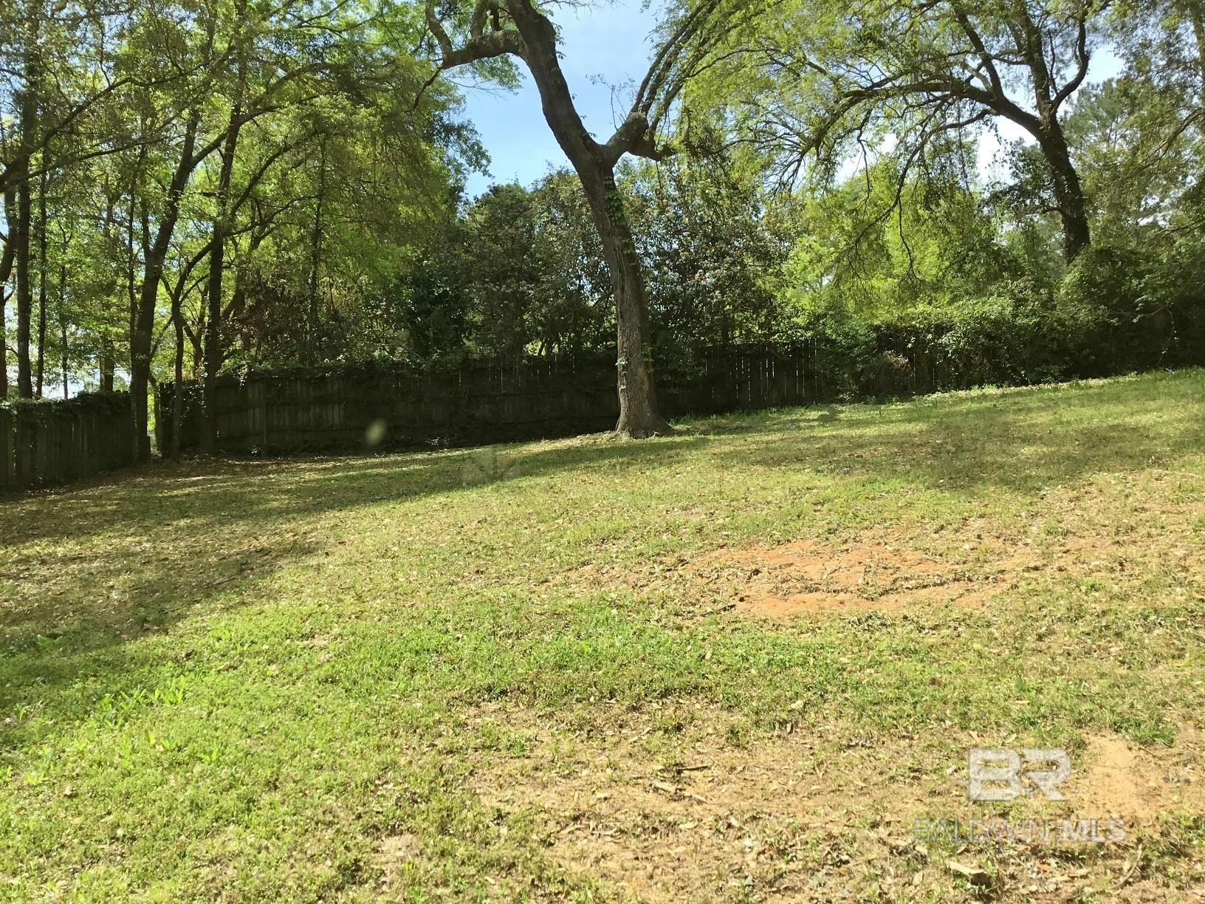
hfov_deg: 58.4
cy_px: 452
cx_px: 602
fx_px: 1079
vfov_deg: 45.4
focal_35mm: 31
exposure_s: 1/374
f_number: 2.4
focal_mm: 3.3
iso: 25
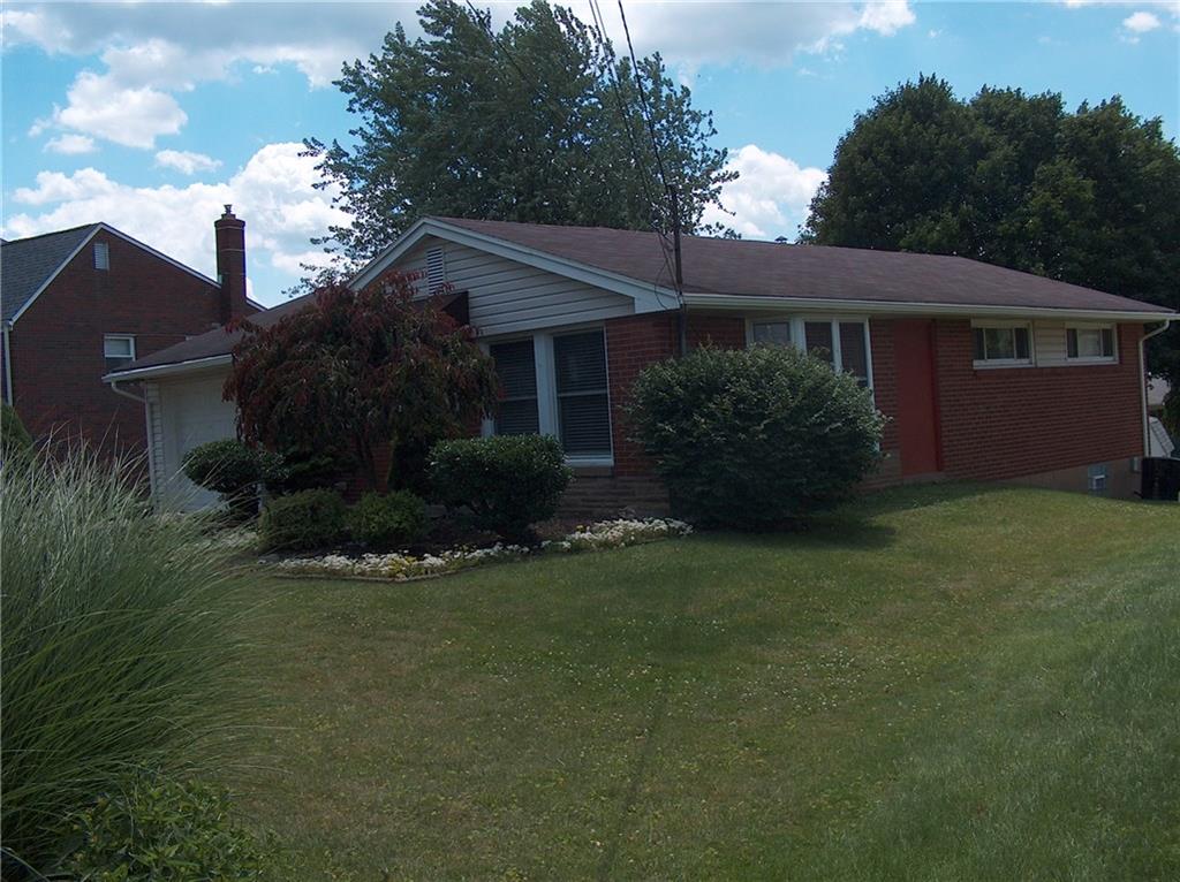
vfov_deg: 38.6
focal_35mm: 37
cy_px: 441
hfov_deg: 50.2
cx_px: 590
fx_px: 1260
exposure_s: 1/820
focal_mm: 7.6
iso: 100
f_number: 4.8
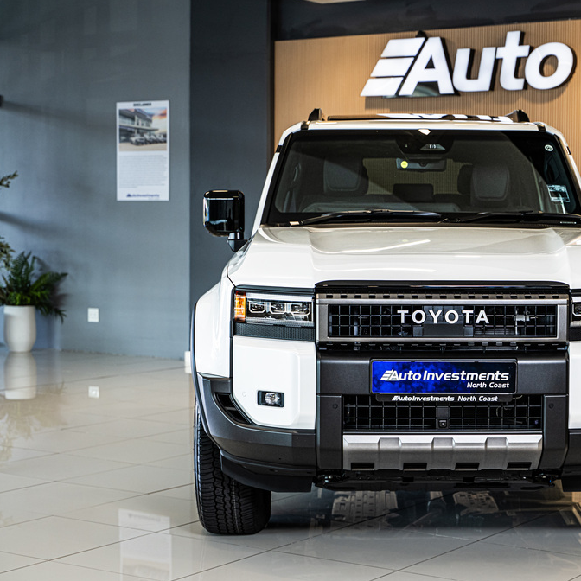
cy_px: 292
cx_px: 431
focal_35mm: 75
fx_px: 1424
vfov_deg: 23.1
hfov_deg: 22.8
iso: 640
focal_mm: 58
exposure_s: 1/200
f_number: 4
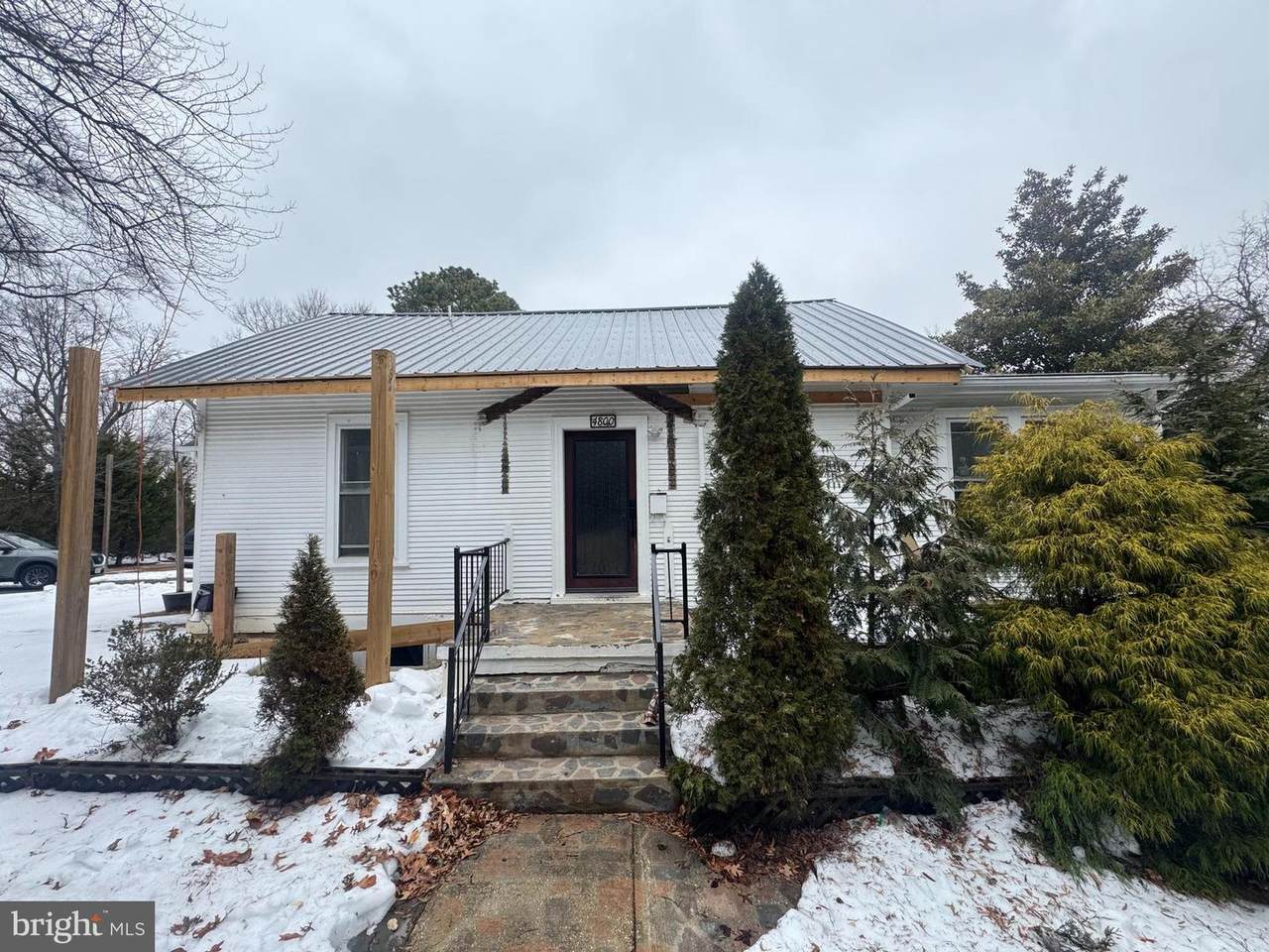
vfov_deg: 85.7
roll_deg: +0.6
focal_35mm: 14
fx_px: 513
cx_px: 634
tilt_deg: +2.4
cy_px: 476
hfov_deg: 102.1
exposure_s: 1/476
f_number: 2.2
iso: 40
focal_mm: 2.22
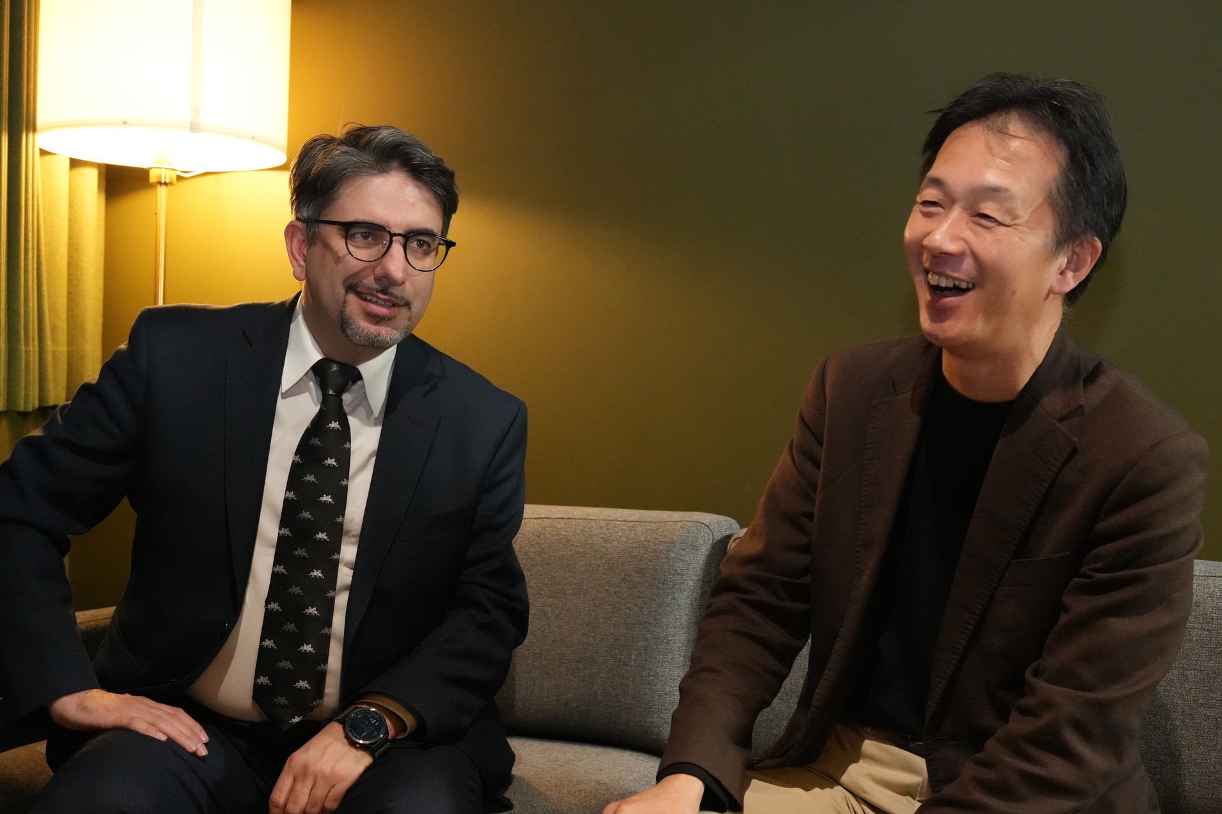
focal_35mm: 45
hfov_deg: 43.6
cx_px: 612
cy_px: 415
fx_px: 1527
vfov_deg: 29.9
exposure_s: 1/60
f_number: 6.3
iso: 12800
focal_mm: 43
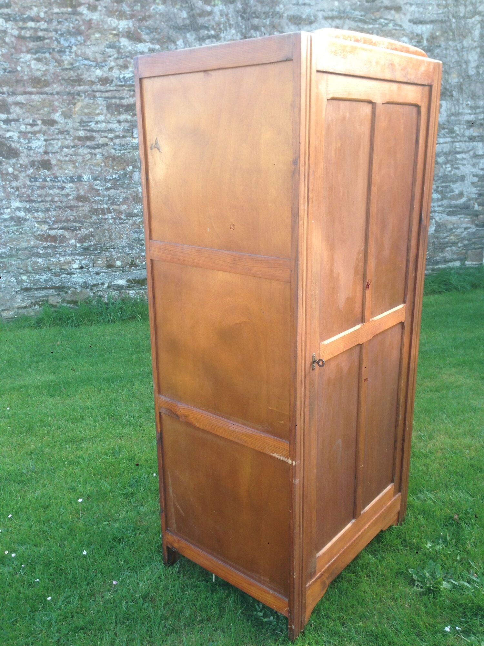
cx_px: 242
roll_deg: +2.8
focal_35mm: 33
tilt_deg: -14.9
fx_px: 615
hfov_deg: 42.9
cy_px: 323
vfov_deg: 55.4
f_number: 2.4
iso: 50
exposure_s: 1/120
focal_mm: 4.12
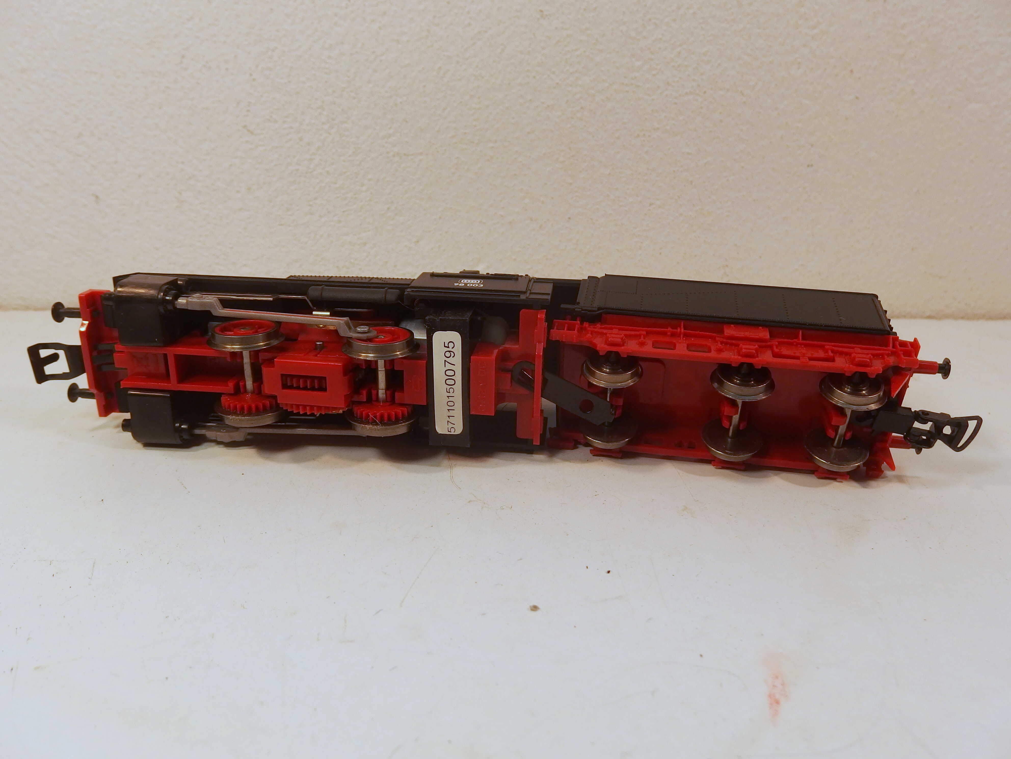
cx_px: 506
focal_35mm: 26
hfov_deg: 67.3
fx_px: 759
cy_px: 380
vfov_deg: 53.1
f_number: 3.2
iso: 100
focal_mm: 4.7
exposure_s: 1/400
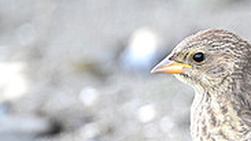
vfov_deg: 0.5
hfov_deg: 0.8
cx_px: 381
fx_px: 17693
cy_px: 158
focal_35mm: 2658
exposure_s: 1/800
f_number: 6.3
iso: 2800
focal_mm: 800
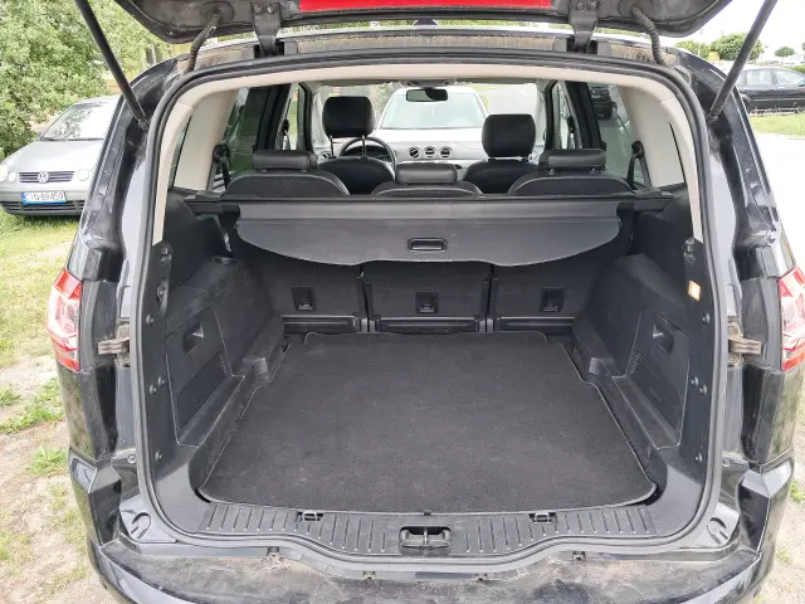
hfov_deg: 65.3
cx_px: 402
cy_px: 302
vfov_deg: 51.4
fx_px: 628
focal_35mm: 27
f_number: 1.8
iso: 50
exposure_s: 1/25
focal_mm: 4
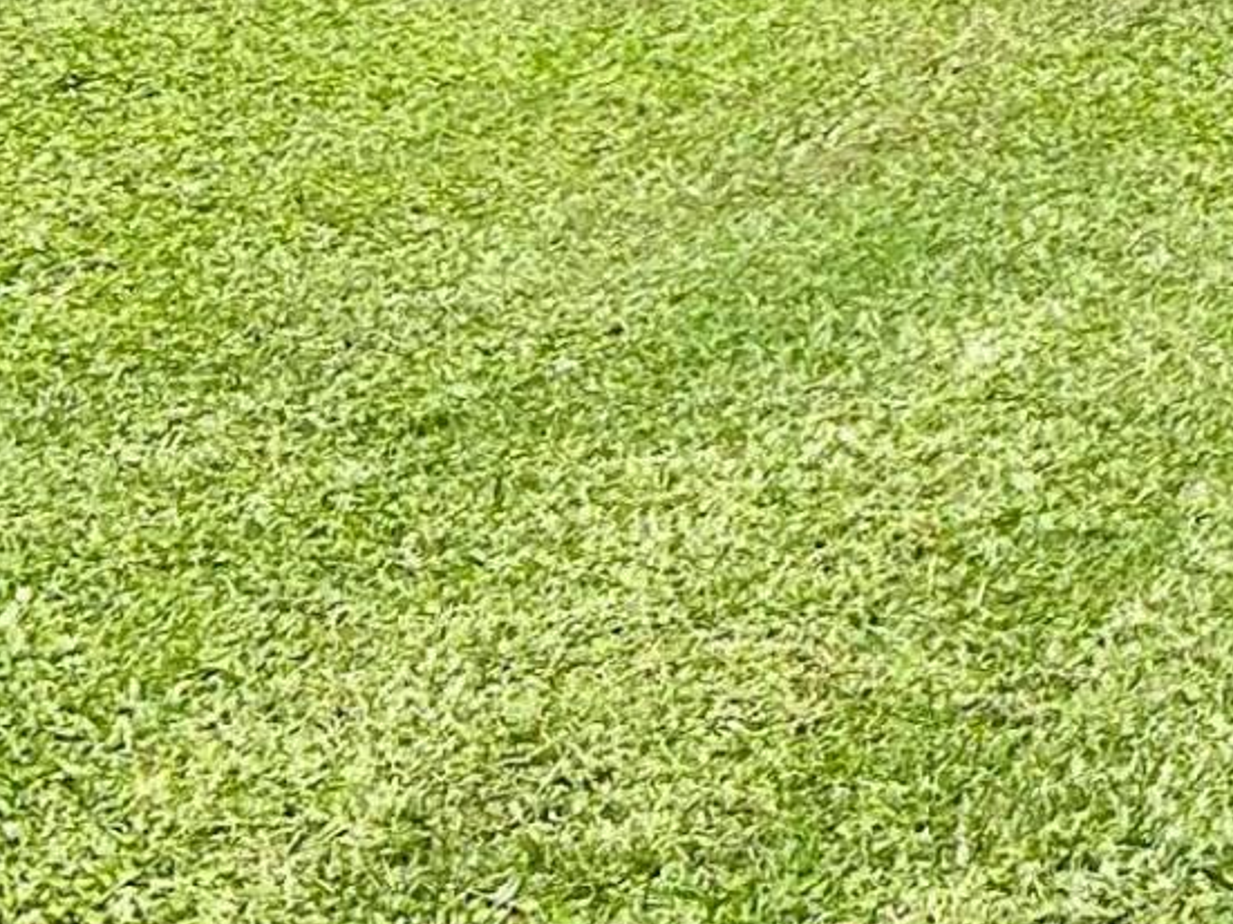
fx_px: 4843
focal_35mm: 136
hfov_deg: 12.6
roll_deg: +2.1
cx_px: 2540
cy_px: -993
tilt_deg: +0.1
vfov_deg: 10.0
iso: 50
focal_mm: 5.7
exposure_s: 1/2299
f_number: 1.5
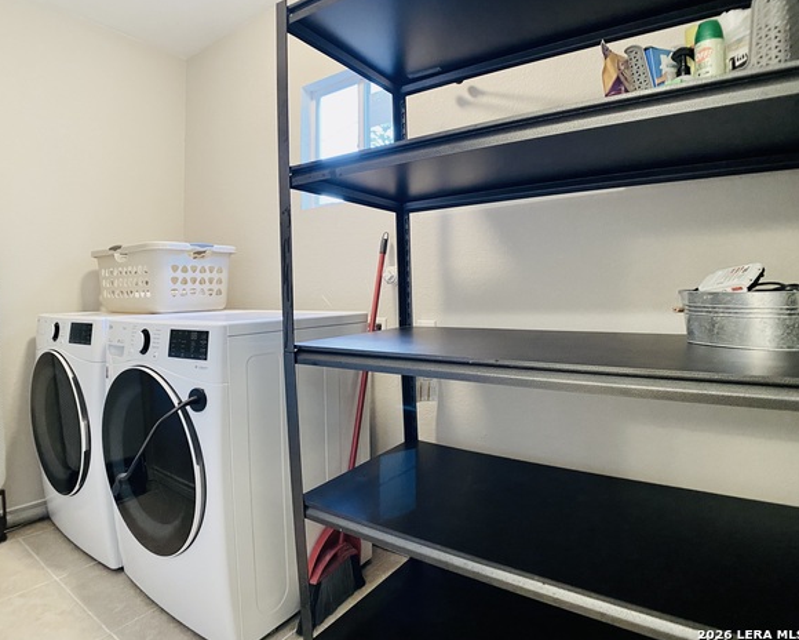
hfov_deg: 62.1
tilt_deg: -0.9
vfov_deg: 51.5
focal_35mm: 28
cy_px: 312
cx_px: 366
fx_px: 662
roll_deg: +0.9
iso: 500
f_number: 1.8
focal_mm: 4.25
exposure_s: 1/60
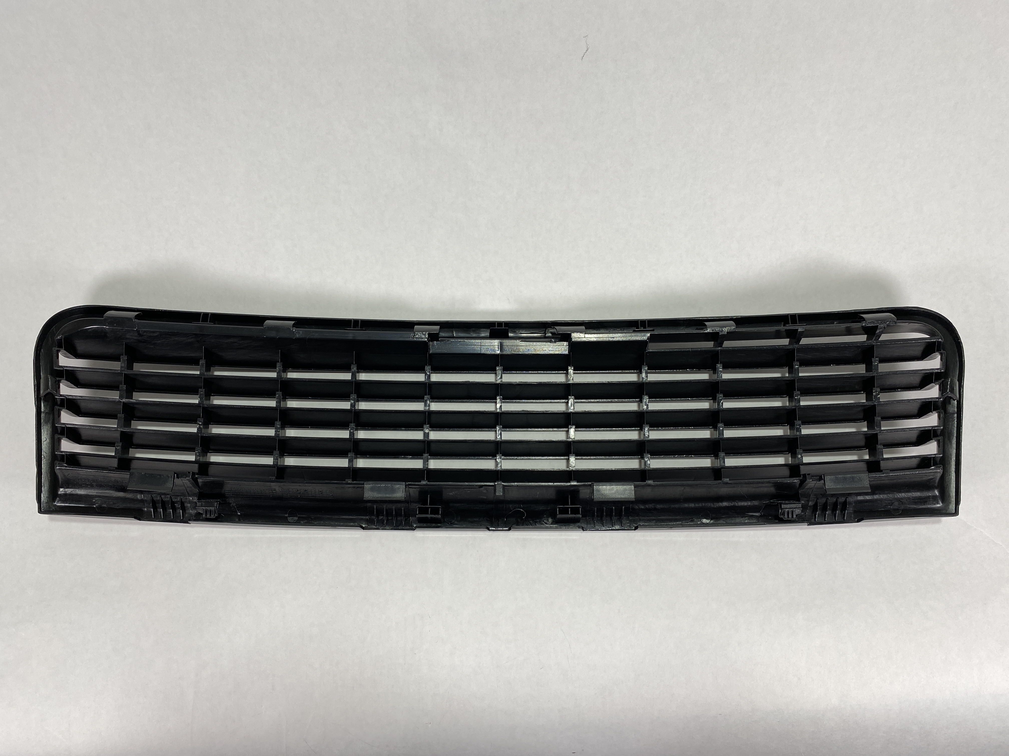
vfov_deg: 53.1
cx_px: 504
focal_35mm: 26
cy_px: 378
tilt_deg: -80.3
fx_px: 758
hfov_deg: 67.3
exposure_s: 1/103
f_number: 1.8
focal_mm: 4.25
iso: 32
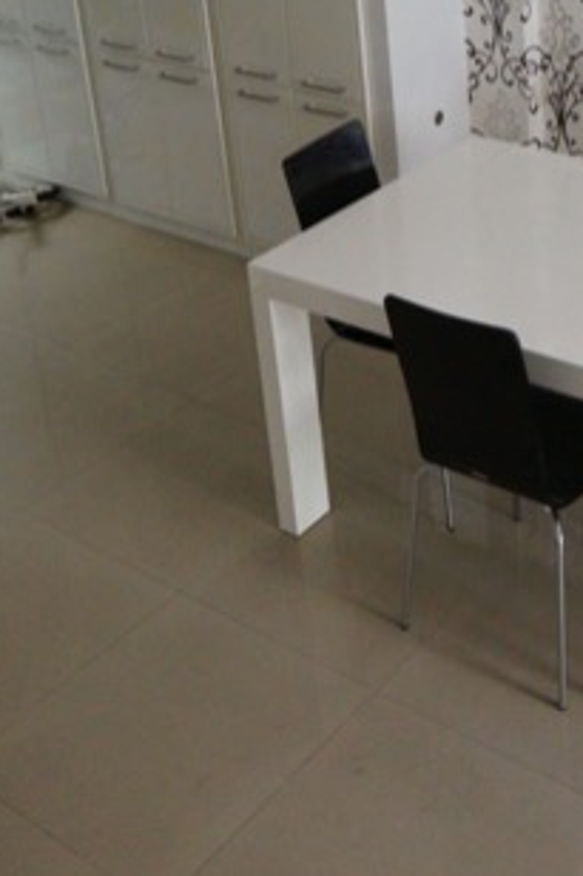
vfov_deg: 35.5
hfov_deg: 24.7
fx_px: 1264
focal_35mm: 52
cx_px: 586
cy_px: 60
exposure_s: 1/60
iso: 1250
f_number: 4.5
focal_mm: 16
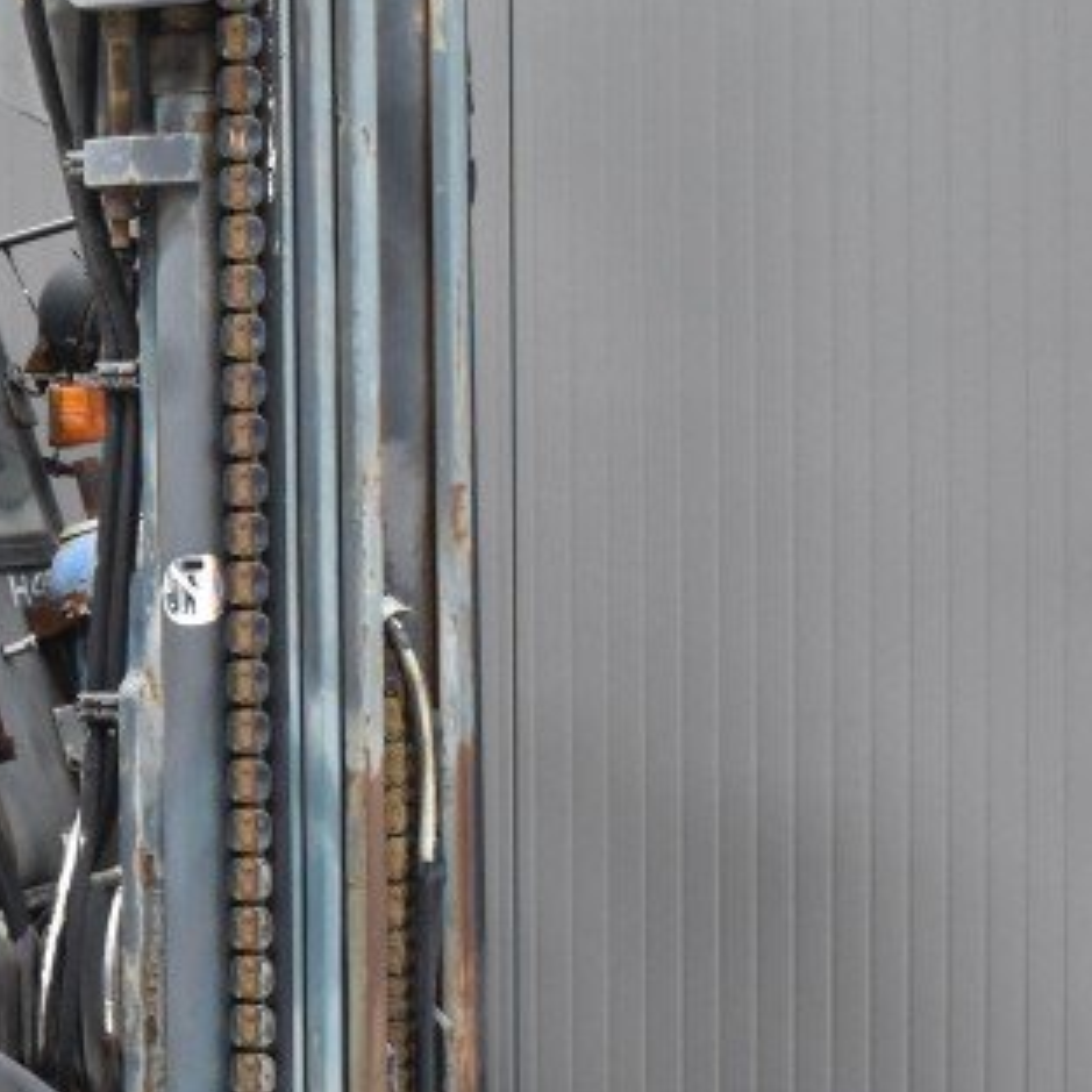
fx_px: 4533
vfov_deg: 13.7
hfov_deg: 13.1
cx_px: -488
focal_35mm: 127
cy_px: 705
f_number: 4.5
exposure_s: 1/50
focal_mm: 26
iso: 1600
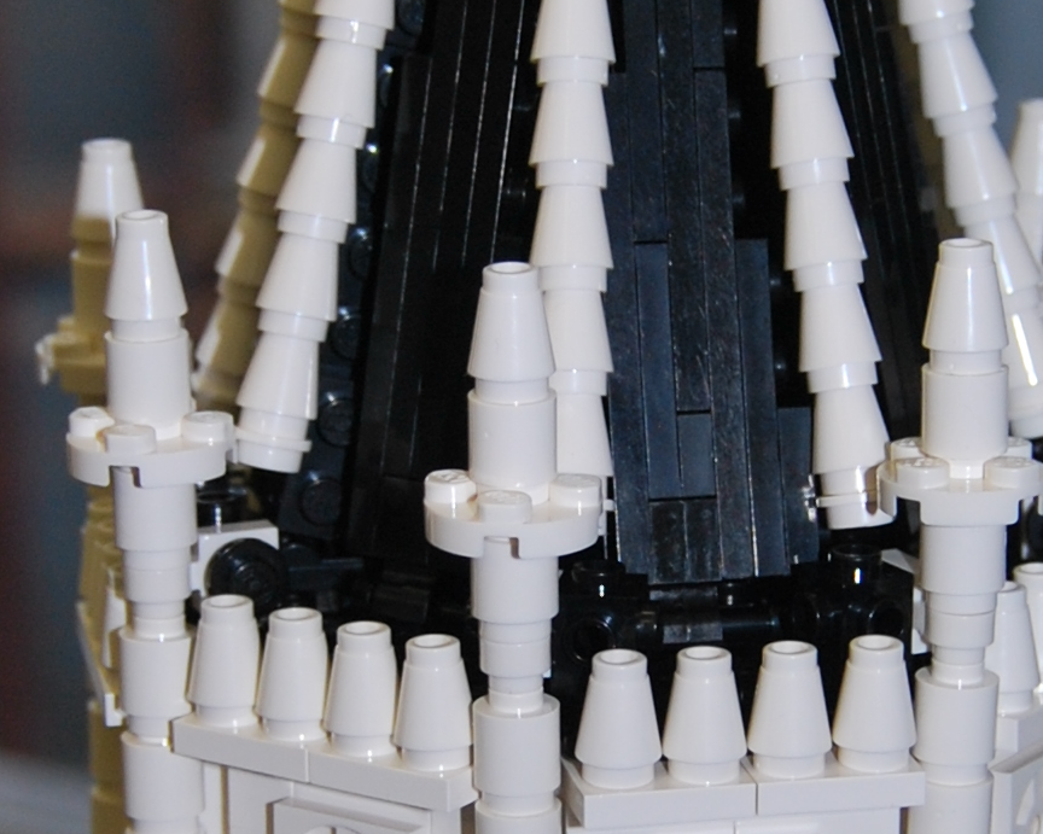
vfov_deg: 11.1
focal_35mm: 139
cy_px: 443
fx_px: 4290
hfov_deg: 13.9
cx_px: 610
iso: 200
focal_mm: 22
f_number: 3.8
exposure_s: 1/60
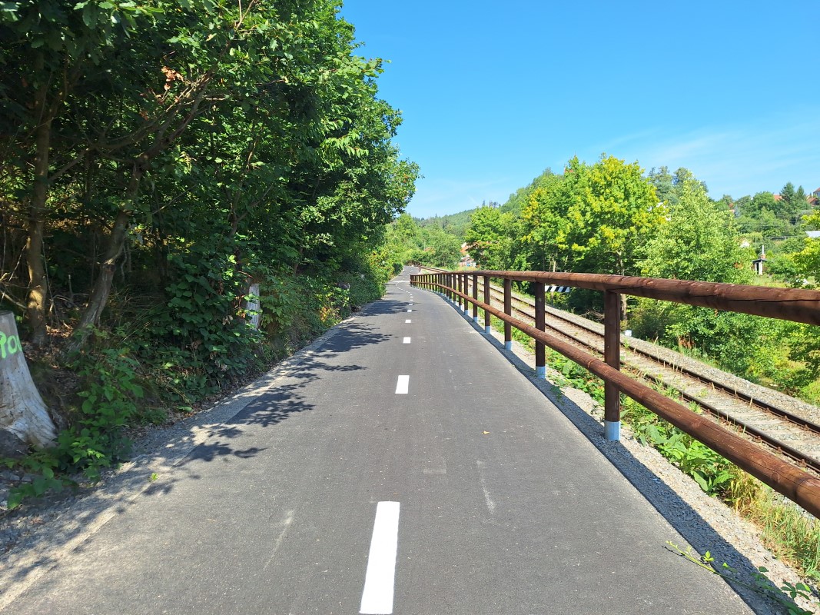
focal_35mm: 23
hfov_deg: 73.9
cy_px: 308
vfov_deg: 58.9
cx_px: 410
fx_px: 545
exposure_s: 1/1664
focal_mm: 5.54
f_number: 1.8
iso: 40
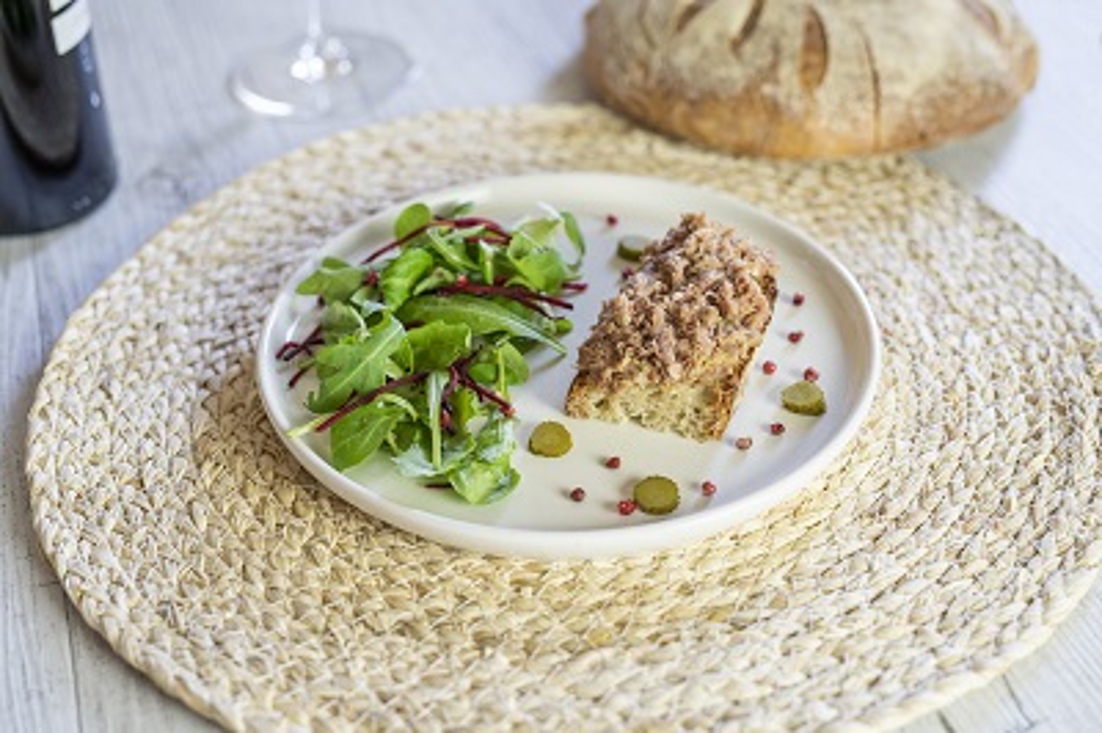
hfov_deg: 39.6
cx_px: 551
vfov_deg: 26.9
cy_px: 366
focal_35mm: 50
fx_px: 1529
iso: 500
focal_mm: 50
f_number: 4
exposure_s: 1/100
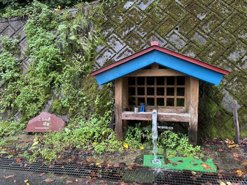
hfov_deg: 67.3
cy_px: 92
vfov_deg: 53.1
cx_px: 124
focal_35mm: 26
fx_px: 186
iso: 160
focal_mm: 5.96
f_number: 1.6
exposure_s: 1/60
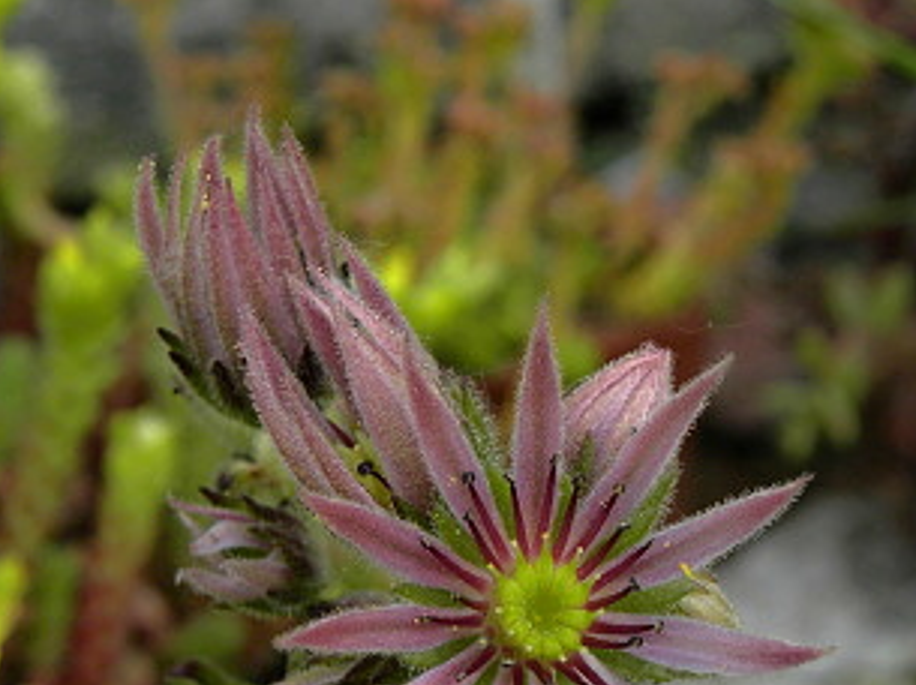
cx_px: 487
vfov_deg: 14.2
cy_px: 508
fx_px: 2749
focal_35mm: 104
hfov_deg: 18.9
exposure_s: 1/160
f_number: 3.5
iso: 100
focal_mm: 11.8
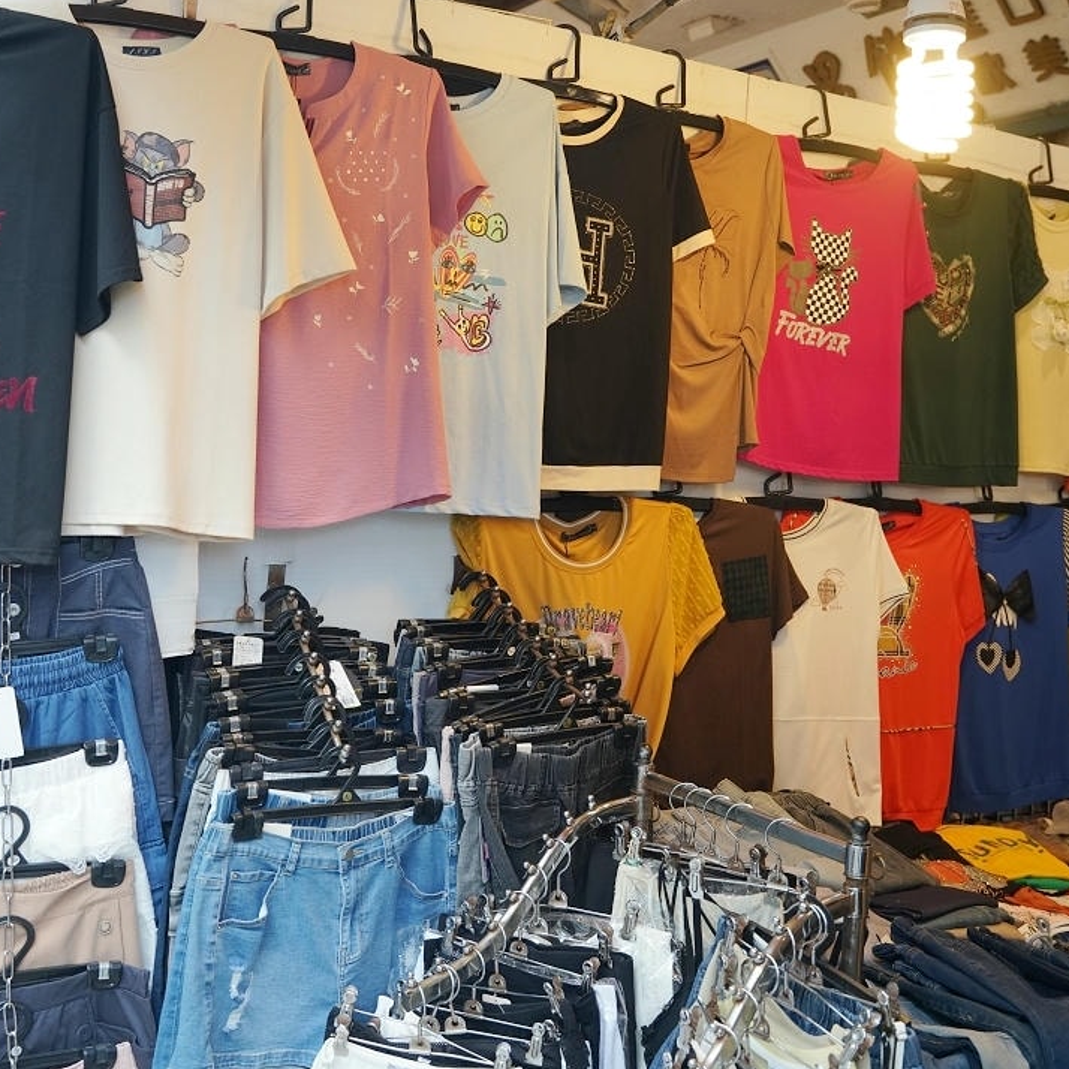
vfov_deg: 41.8
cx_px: 540
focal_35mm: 40
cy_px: 473
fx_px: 1398
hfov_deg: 41.9
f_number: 4
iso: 800
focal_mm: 28
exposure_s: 1/160
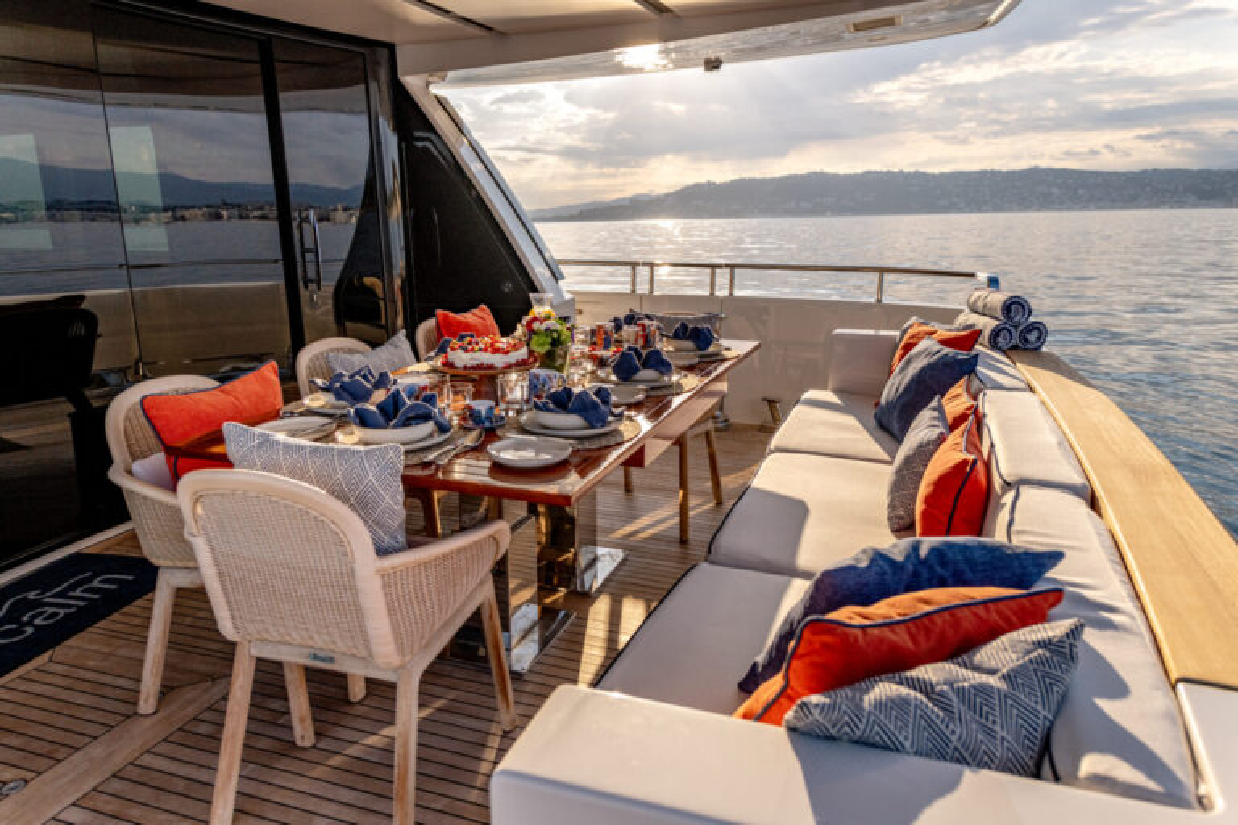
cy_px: 412
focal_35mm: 24
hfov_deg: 73.7
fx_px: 825
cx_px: 619
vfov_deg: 53.1
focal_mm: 24
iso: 400
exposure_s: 1/4000
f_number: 5
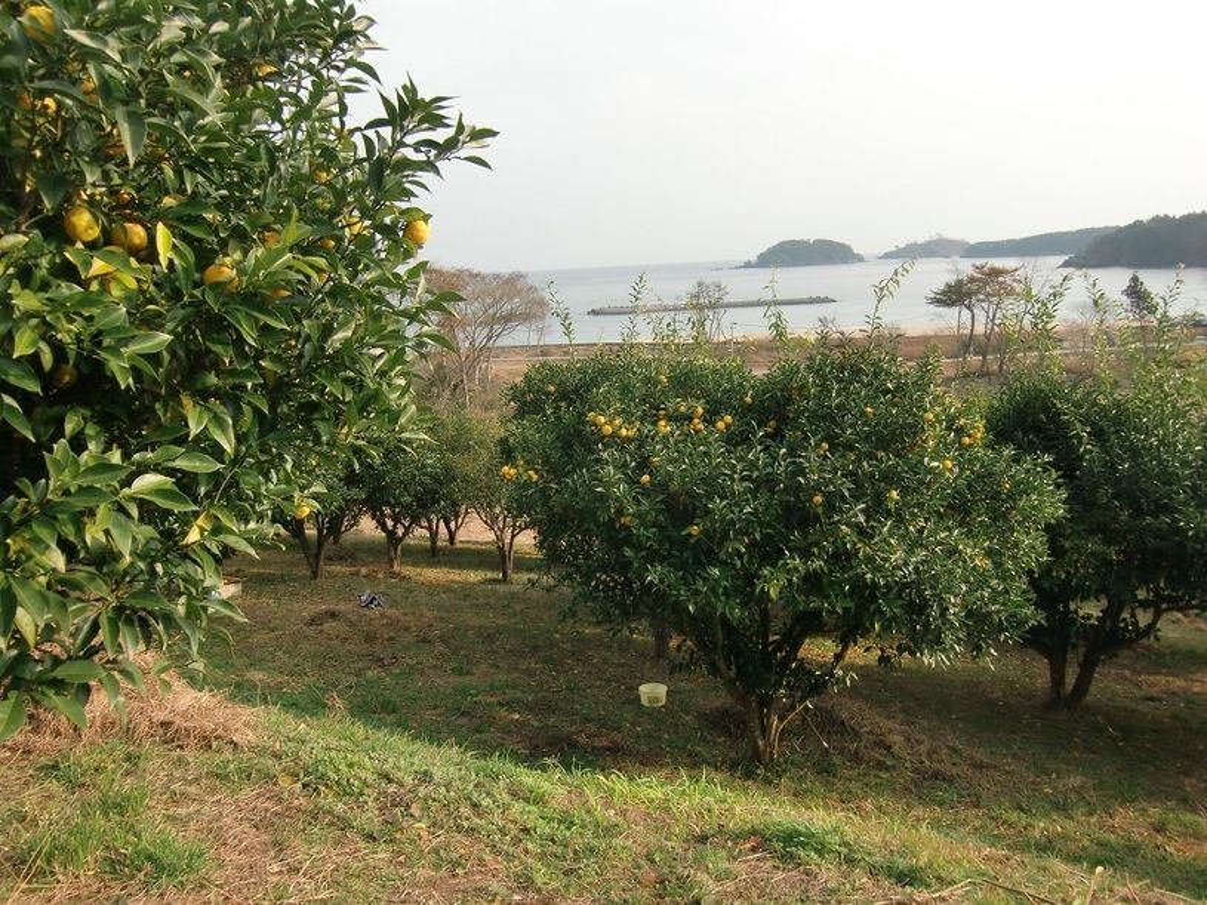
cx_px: 604
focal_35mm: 29
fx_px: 1011
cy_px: 452
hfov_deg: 61.7
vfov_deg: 48.2
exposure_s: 1/320
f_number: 3.5
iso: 64
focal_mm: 5.2
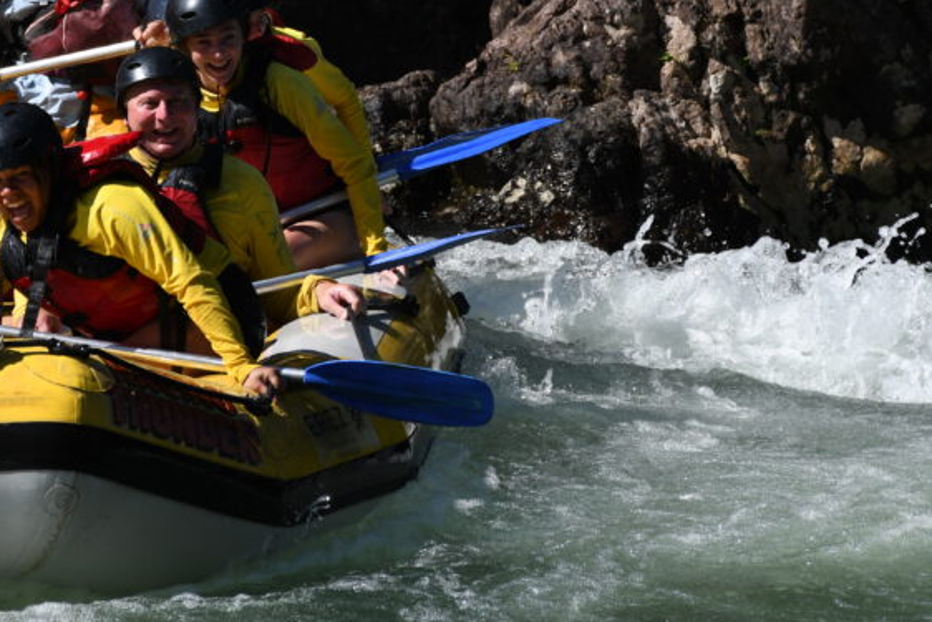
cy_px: 74
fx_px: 7406
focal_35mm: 286
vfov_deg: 4.8
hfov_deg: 7.2
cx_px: 338
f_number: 5.6
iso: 200
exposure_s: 1/1250
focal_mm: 105
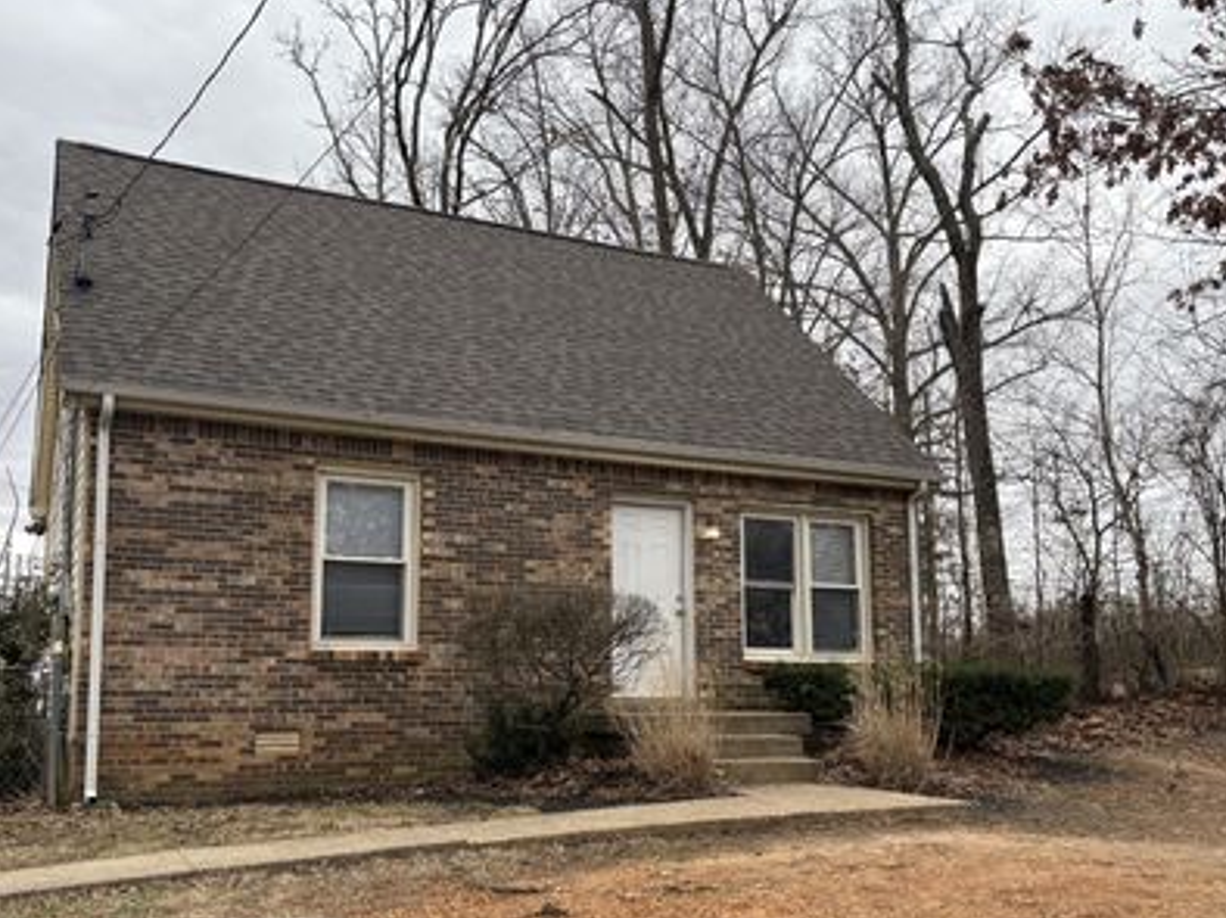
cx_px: 573
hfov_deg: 55.3
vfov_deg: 42.7
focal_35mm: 33
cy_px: 546
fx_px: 1168
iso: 50
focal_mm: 5.96
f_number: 1.6
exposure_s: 1/1420
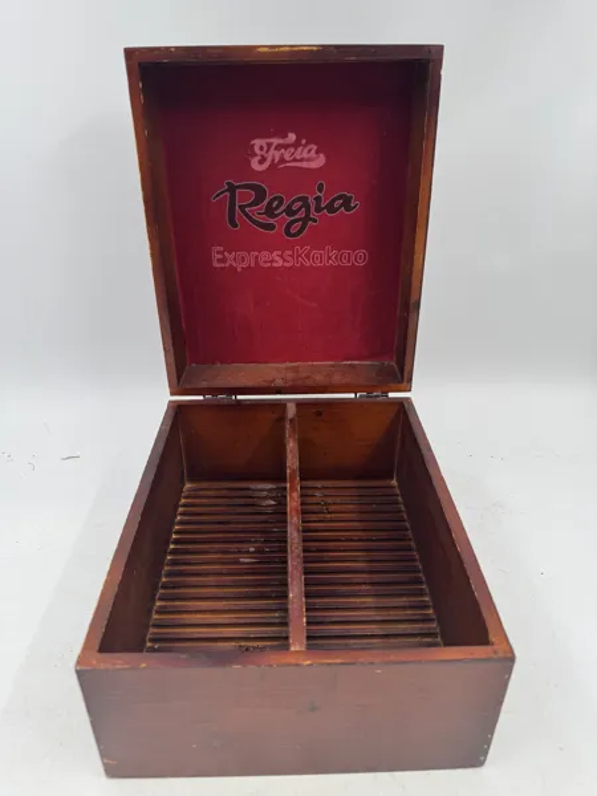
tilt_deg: -30.7
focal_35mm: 24
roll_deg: +0.6
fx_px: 552
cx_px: 298
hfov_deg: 56.8
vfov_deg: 71.6
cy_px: 398
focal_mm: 6.76
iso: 64
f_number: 1.78
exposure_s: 1/237
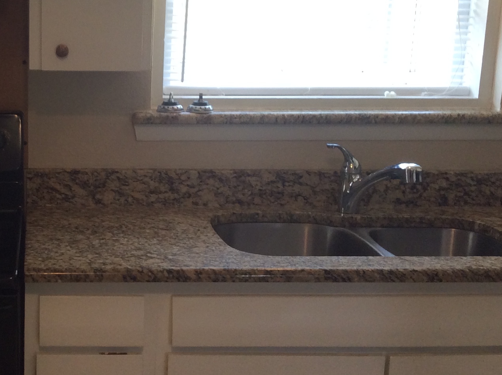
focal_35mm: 67
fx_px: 970
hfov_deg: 28.1
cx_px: 64
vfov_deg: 21.9
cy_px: 186
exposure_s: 1/24
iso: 50
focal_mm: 3.3
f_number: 2.4
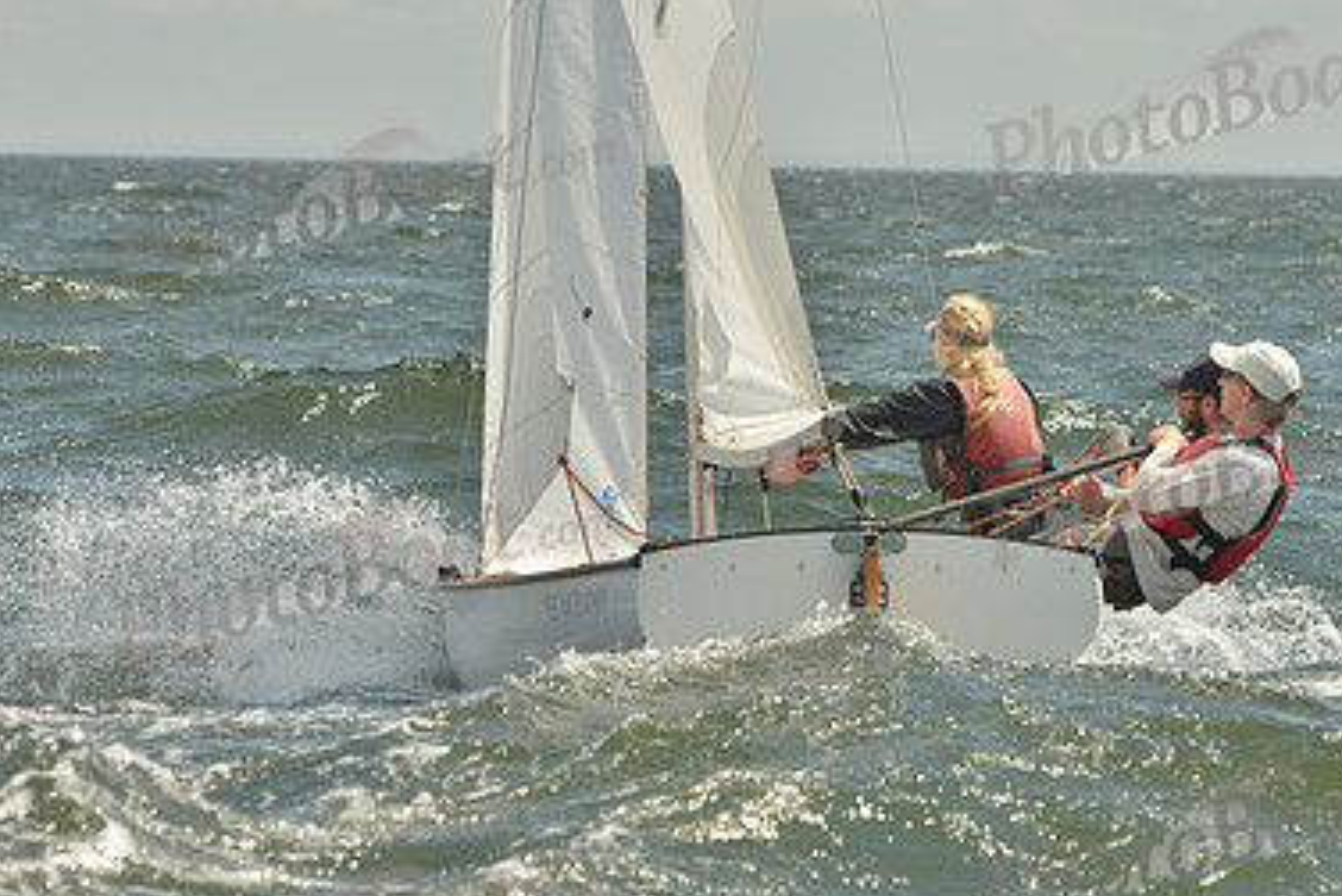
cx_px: 803
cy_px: 337
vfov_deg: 7.1
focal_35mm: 193
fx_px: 7197
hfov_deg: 10.6
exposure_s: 1/1600
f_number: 6.3
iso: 200
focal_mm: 125
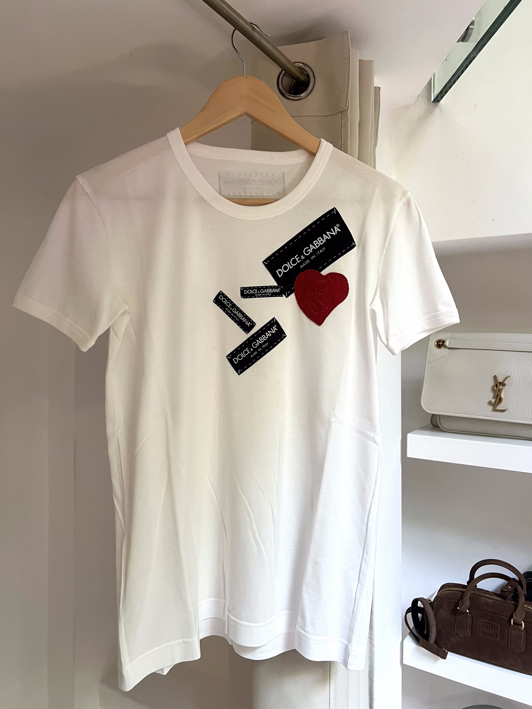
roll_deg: -0.4
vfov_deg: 67.3
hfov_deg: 53.1
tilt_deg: -1.4
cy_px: 354
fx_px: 533
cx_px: 266
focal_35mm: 26
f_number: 1.5
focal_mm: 5.7
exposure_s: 1/78
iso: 125
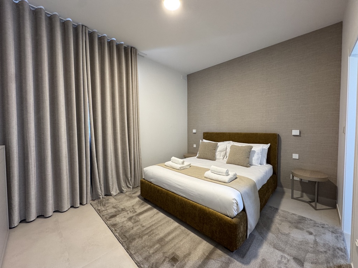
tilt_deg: -1.6
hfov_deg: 102.1
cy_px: 134
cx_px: 179
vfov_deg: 85.7
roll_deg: -0.5
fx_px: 145
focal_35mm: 14
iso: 250
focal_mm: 2.22
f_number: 2.2
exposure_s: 1/100
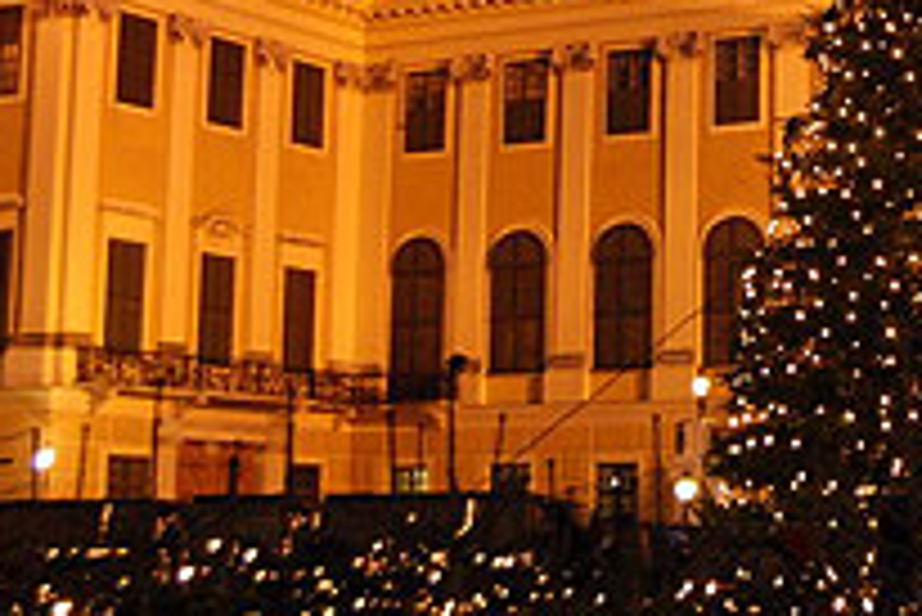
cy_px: 142
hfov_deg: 21.3
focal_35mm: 92
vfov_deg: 14.8
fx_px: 2358
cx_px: 953
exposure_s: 1/40
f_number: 4.2
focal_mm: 28
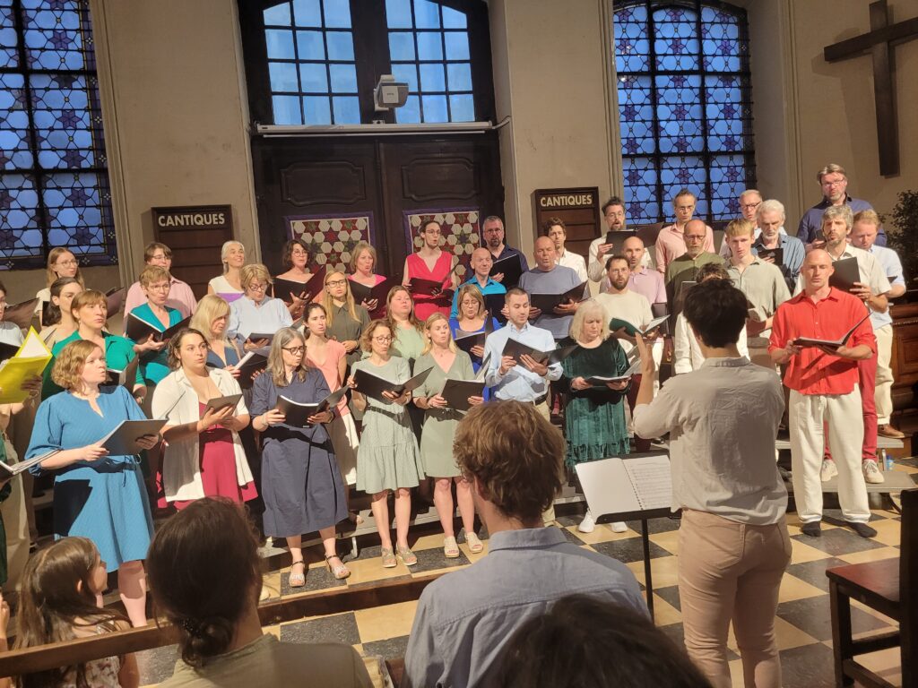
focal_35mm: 26
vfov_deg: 53.1
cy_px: 344
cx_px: 459
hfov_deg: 67.3
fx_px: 690
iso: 320
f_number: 1.8
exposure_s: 1/100
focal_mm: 5.4
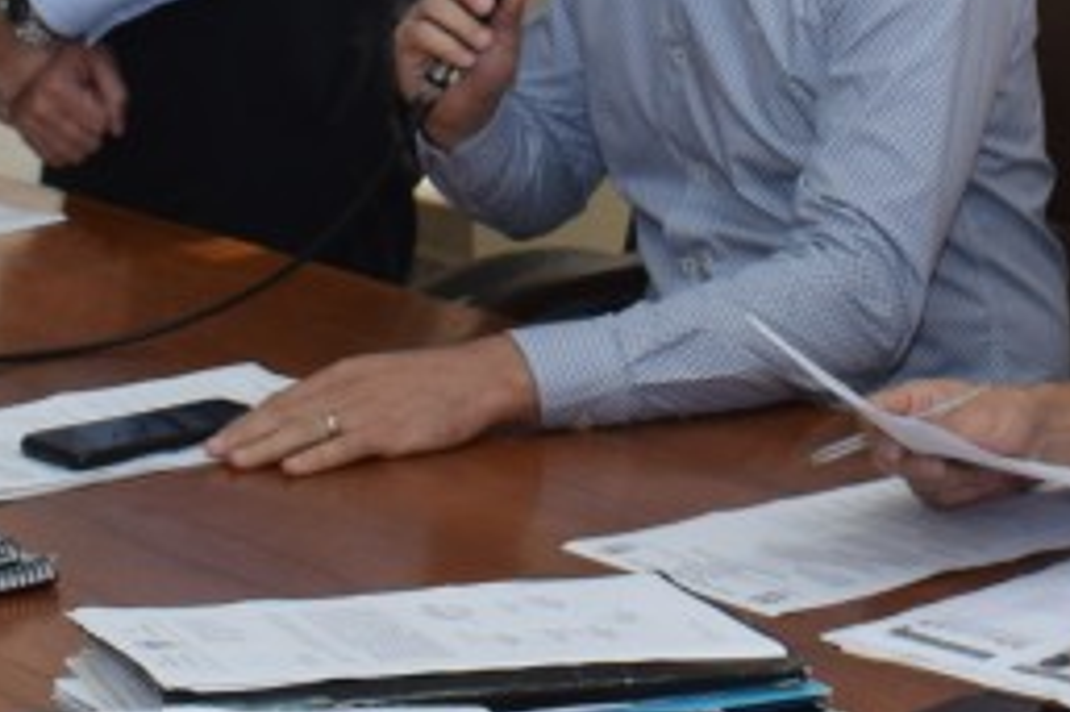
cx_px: 878
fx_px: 4792
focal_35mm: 161
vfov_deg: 8.3
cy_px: -375
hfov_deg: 12.7
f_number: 5.6
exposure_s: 1/125
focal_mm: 23
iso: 800
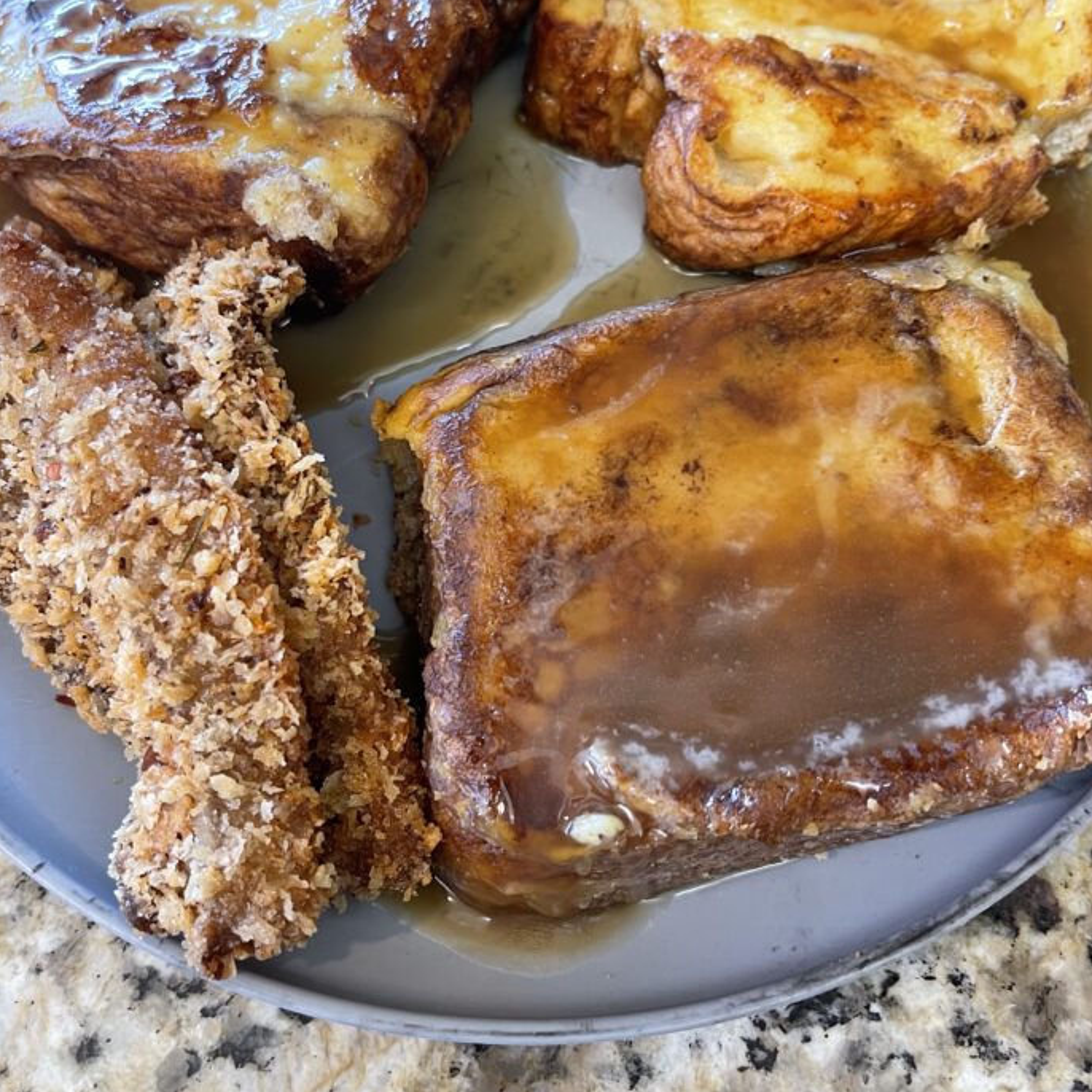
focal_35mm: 33
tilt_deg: -64.8
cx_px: 533
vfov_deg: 49.4
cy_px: 433
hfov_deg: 49.7
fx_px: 1178
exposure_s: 1/60
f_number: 1.6
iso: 100
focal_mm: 5.1
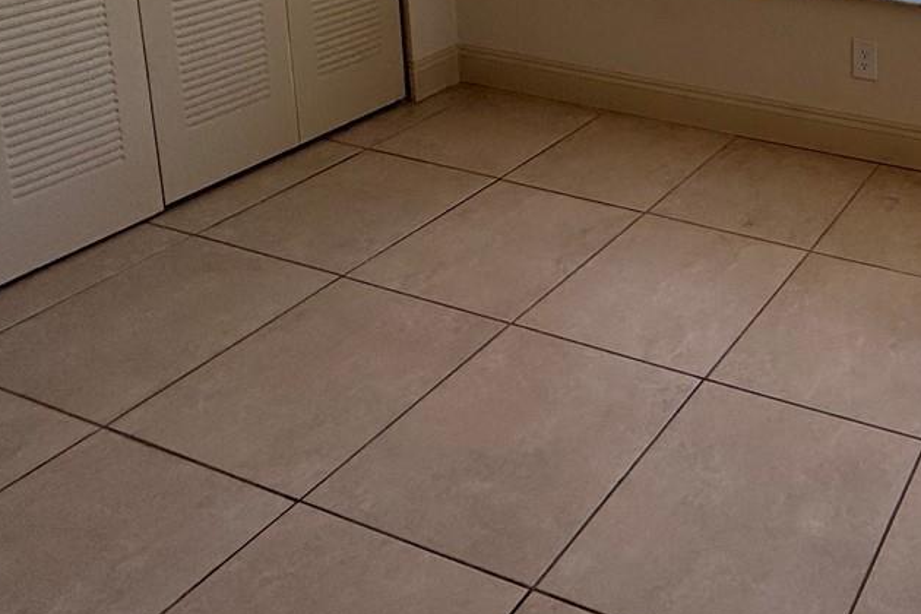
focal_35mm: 37
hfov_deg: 43.0
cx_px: 960
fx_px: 947
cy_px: -127
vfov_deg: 30.4
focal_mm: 2.22
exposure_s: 1/187
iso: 40
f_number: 2.2
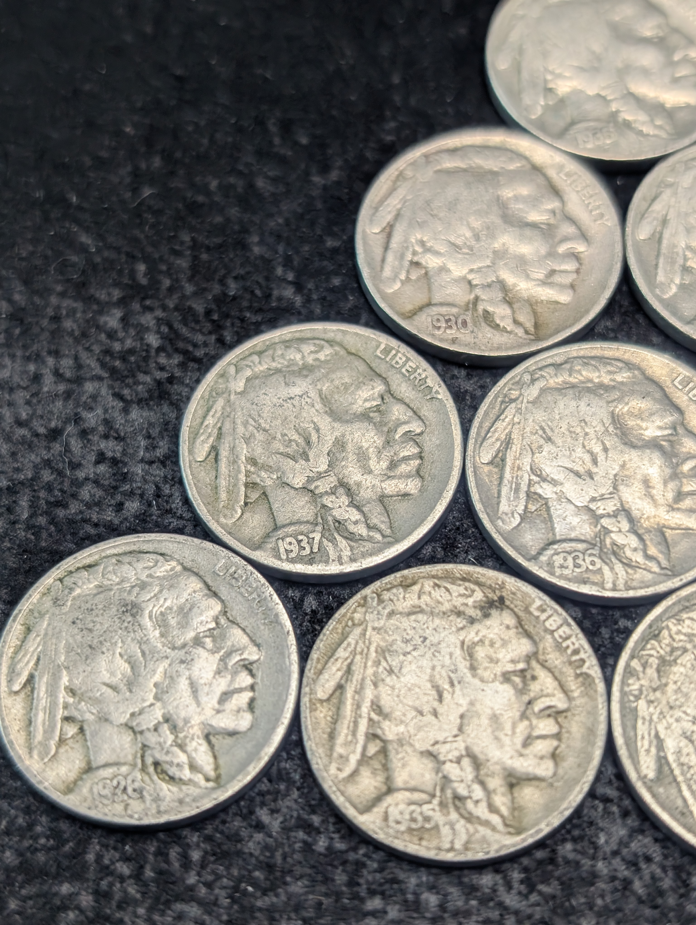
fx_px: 1310
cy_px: 462
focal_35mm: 49
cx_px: 348
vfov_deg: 38.9
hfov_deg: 29.7
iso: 226
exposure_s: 1/94.9
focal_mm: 6.9
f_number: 1.68
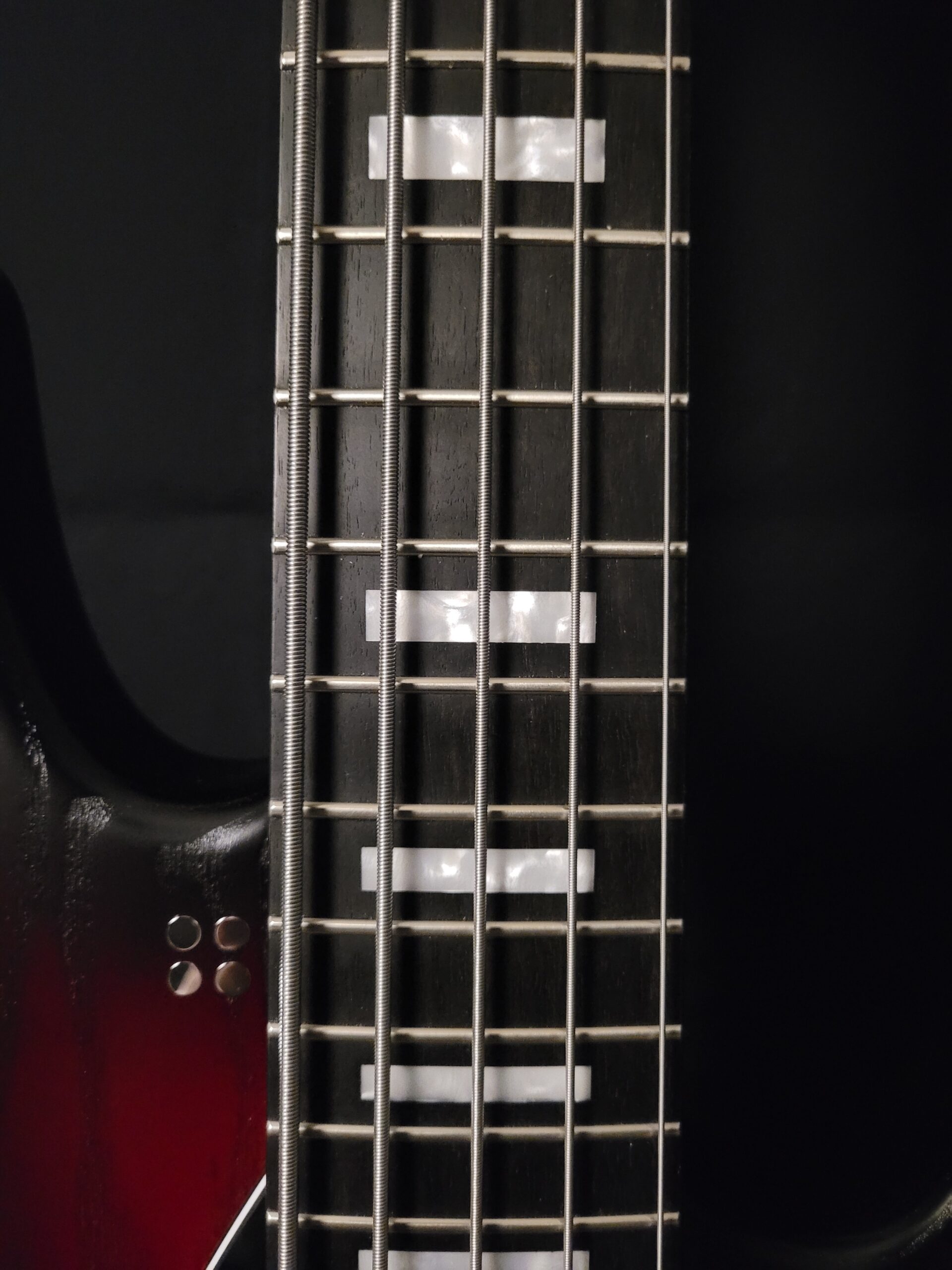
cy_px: 635
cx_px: 476
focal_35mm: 26
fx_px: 953
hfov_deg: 53.1
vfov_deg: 67.3
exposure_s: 1/24
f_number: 1.8
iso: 1600
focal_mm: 5.4
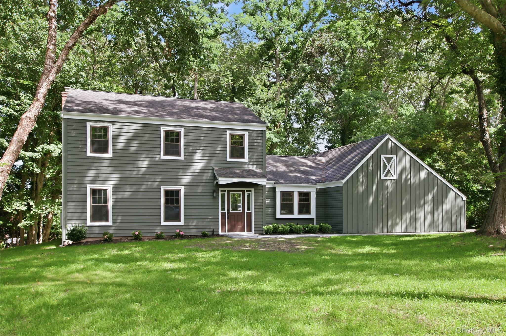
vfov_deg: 43.5
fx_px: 421
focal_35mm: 30
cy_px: 168
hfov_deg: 62.0
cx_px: 253
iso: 100
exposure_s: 1/50
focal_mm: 20
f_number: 6.3
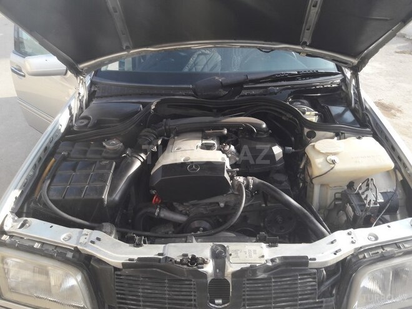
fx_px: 333
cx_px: 206
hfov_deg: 63.4
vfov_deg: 49.7
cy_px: 154
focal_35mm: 28
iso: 40
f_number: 1.9
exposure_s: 1/235
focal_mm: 3.7
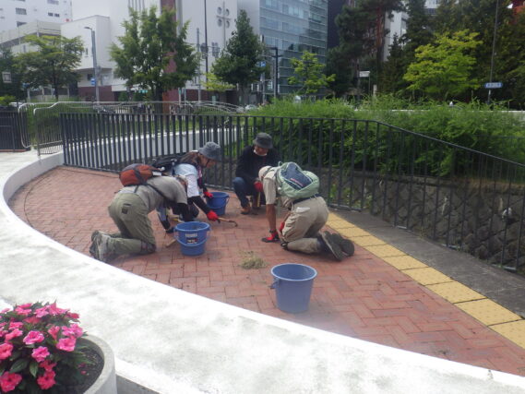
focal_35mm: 28
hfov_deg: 63.4
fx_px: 425
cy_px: 197
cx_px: 262
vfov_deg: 49.8
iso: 125
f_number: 4.2
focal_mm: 5
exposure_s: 1/640
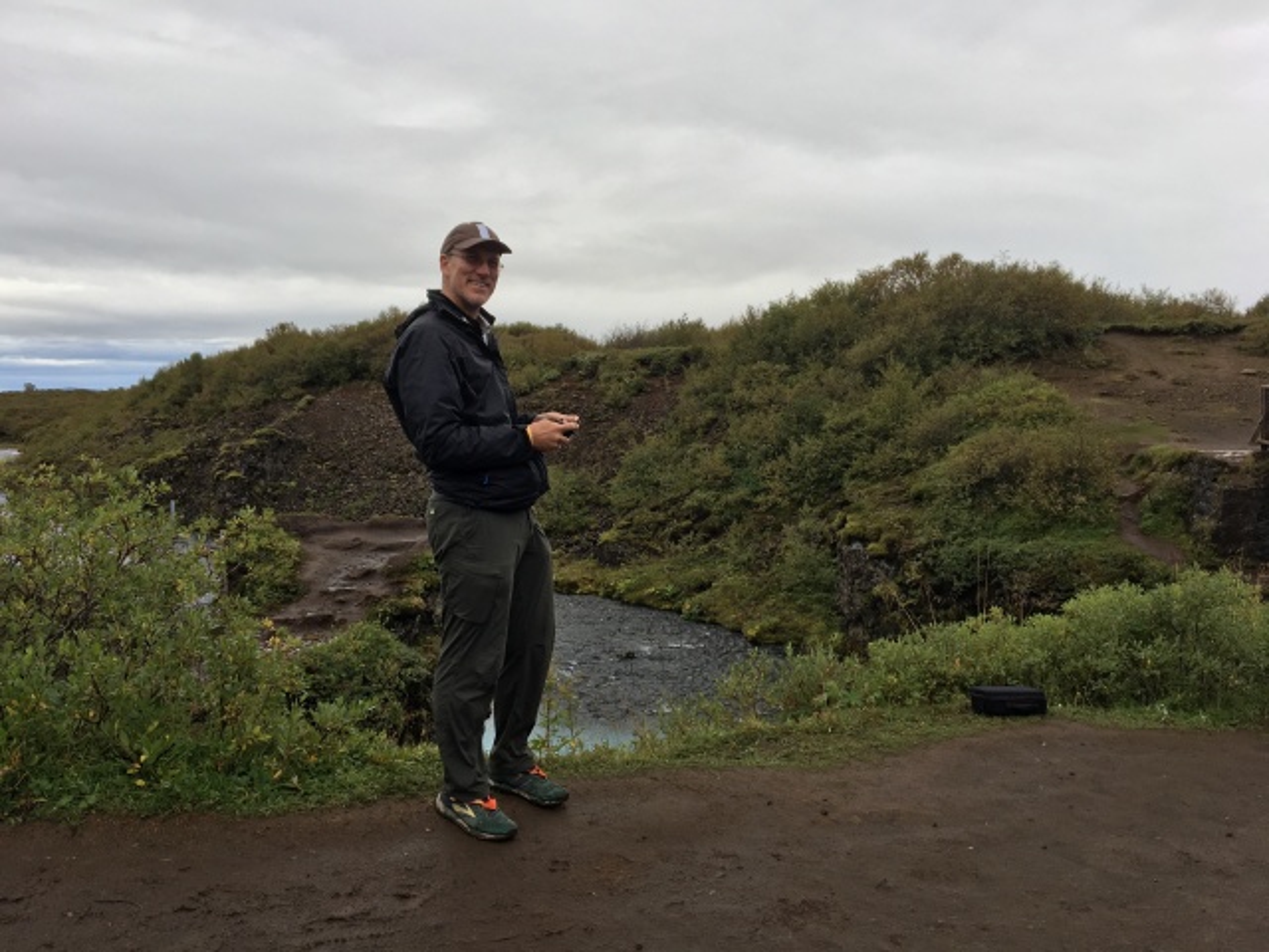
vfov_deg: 48.2
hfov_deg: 61.7
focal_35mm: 29
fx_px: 1063
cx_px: 634
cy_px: 476
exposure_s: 1/242
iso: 25
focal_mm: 4.15
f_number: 2.2
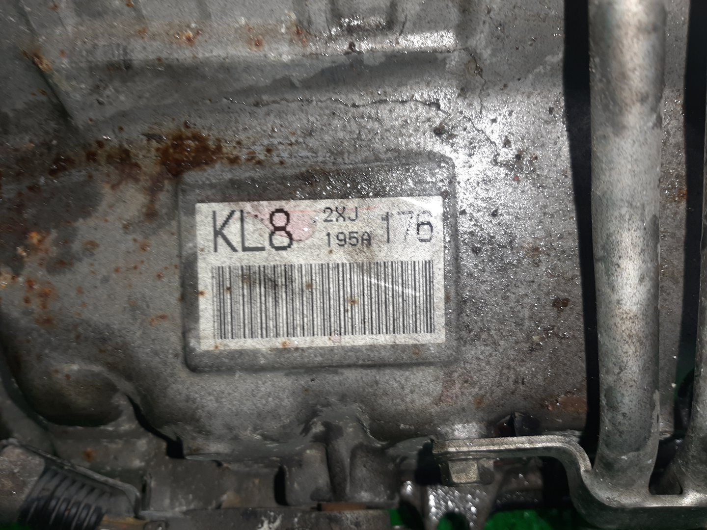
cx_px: 354
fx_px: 531
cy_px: 265
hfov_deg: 67.3
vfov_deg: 53.1
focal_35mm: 26
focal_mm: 3.93
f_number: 1.7
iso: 44
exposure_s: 1/50
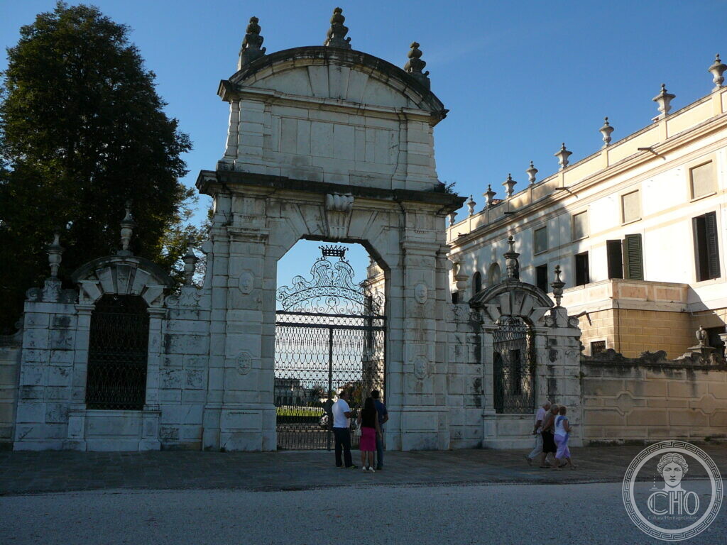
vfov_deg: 40.7
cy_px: 272
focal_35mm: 35
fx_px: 735
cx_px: 364
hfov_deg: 52.6
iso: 80
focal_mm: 5.2
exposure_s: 1/500
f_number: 5
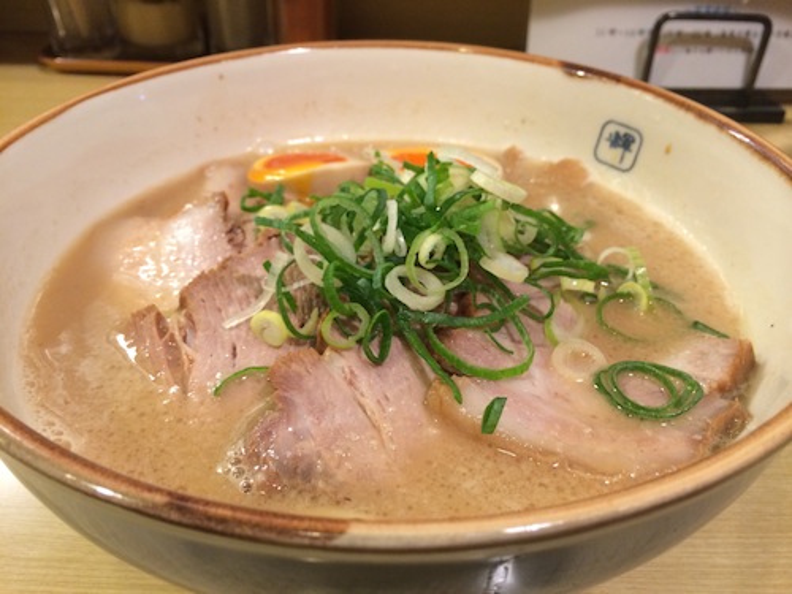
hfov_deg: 60.0
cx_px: 396
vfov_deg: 46.8
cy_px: 297
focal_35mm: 30
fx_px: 686
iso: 160
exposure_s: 1/30
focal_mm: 4.12
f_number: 2.2
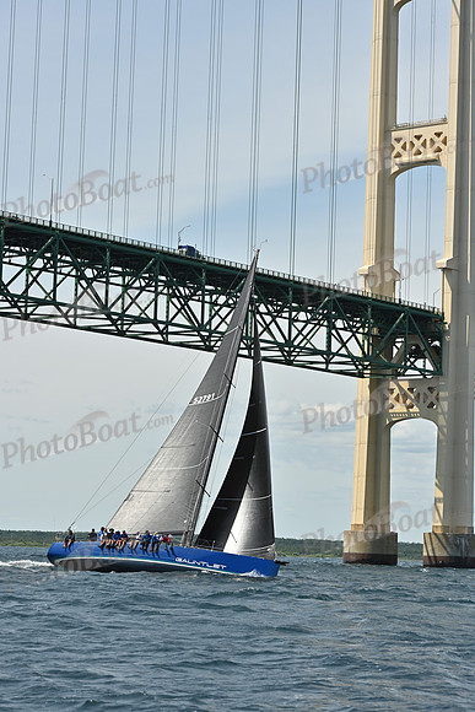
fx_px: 1938
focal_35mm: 98
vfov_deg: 20.8
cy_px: 356
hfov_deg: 14.0
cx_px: 238
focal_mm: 98
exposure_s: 1/1250
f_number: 9
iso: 320
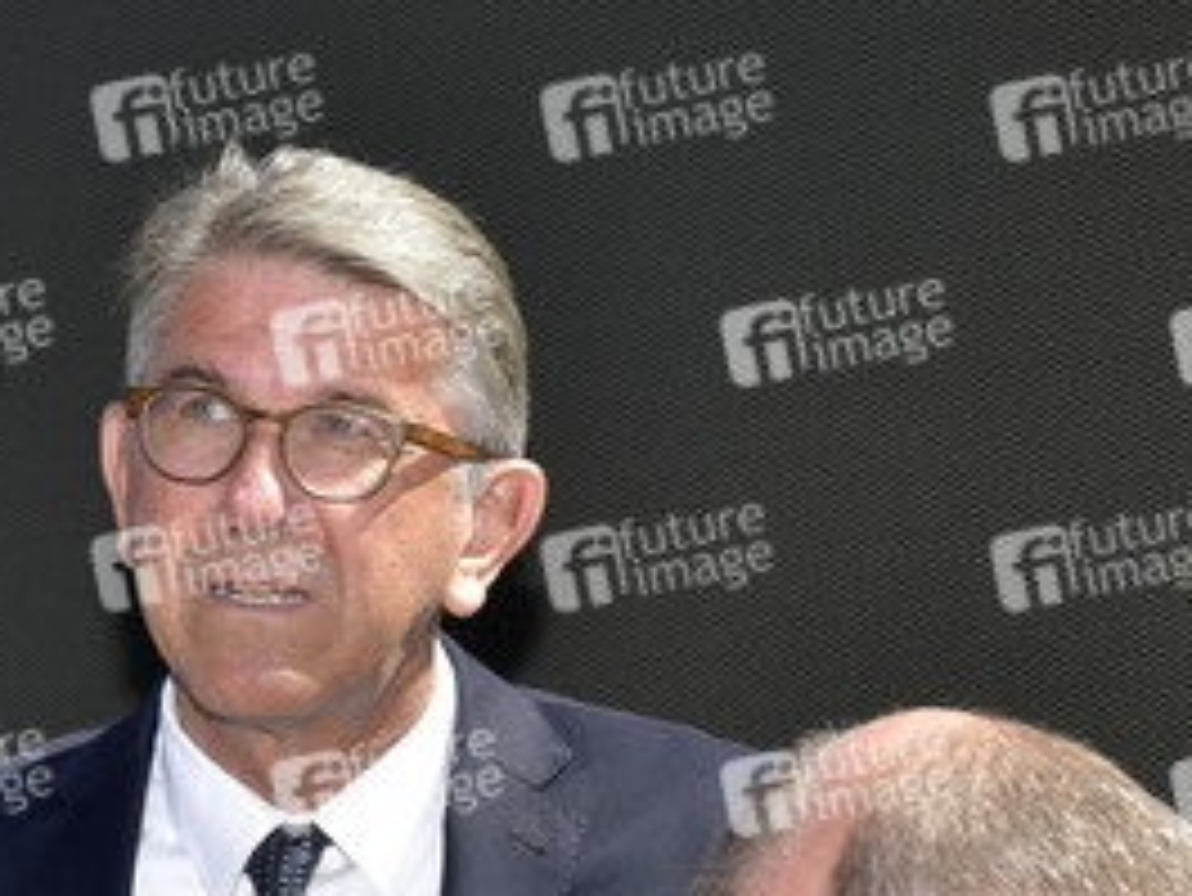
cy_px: 671
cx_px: 268
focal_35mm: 108
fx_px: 3721
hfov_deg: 18.1
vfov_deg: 13.7
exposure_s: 1/160
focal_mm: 66
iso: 125
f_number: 10
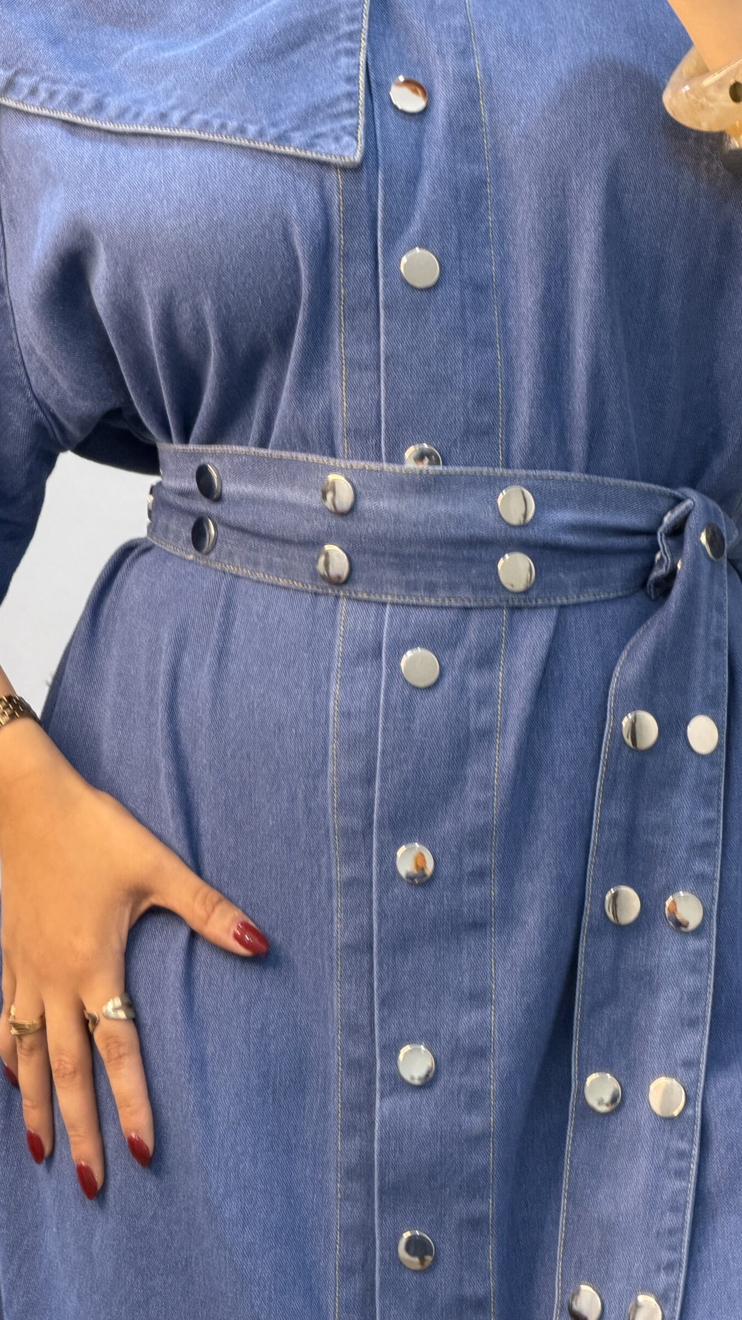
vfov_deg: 18.6
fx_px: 4023
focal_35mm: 115
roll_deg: -1.0
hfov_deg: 10.5
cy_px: 661
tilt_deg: -24.7
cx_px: 389
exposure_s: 1/51
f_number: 2.8
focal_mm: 16.89
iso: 320
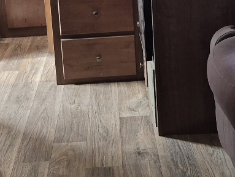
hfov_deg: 20.4
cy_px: 7
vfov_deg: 15.2
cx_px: 83
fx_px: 652
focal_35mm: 96
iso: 250
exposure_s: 1/120
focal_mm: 5.4
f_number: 1.8
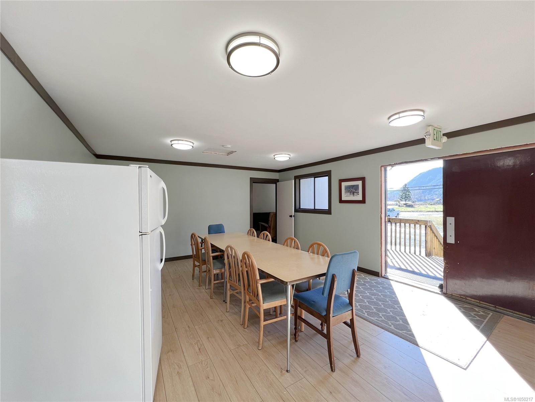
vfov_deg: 89.9
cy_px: 201
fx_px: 201
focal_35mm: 13
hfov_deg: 106.2
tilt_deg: +0.5
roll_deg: +0.4
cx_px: 268
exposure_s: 1/120
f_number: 1.8
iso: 64
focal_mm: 1.57
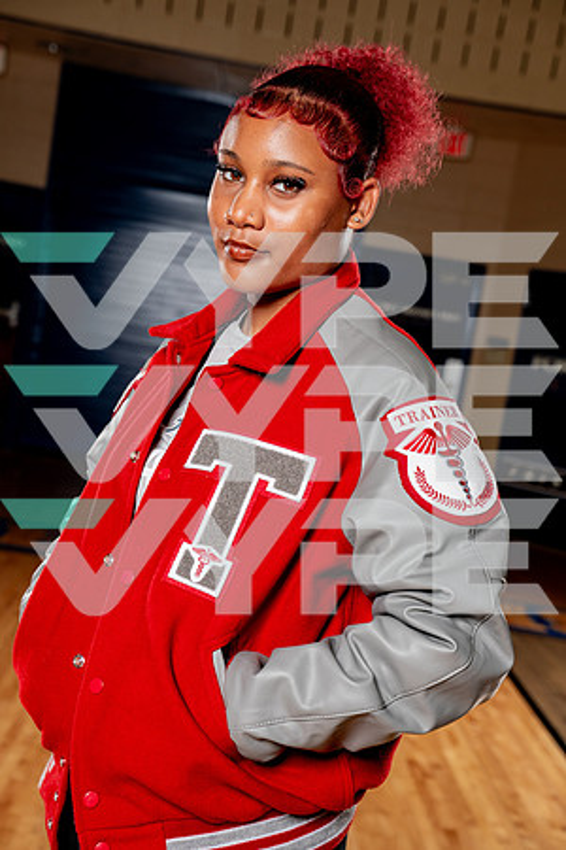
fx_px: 1486
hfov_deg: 21.6
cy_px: 425
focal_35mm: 63
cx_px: 283
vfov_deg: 31.9
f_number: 5.6
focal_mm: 63
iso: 200
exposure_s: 1/250
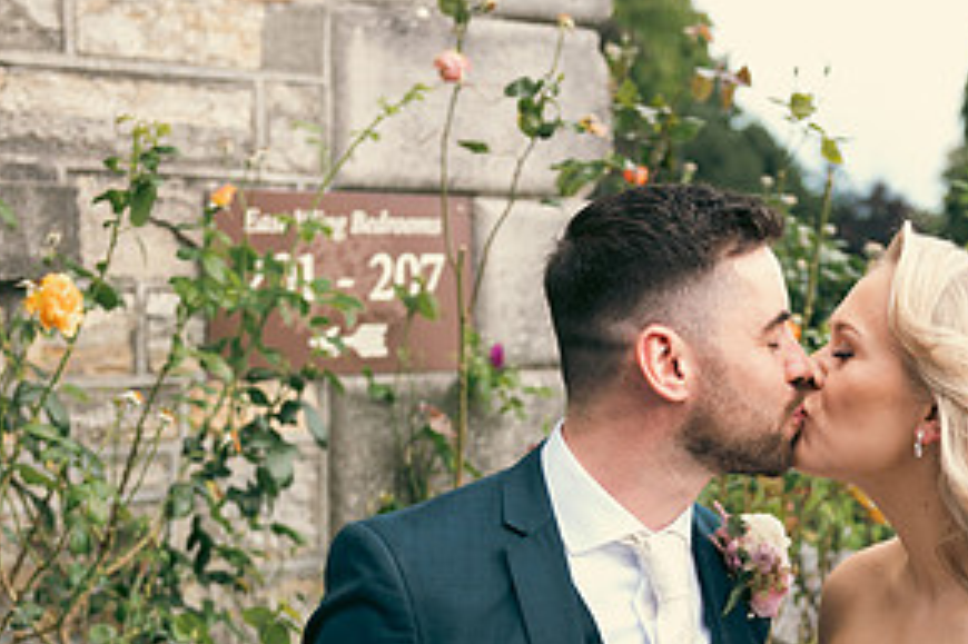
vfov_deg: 16.7
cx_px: 704
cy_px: 632
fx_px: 2150
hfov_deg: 25.1
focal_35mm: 80
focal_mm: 40
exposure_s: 1/200
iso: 100
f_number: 3.5
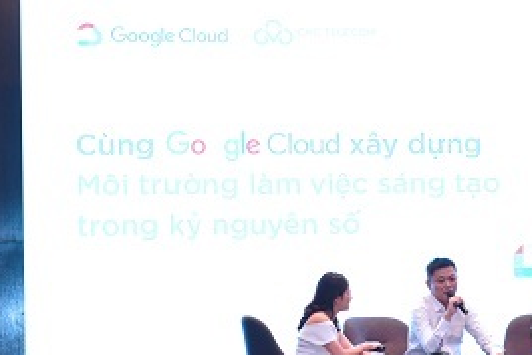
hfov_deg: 10.8
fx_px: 2809
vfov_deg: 7.2
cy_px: 297
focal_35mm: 190
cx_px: 488
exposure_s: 1/160
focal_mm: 85
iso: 1250
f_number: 2.8
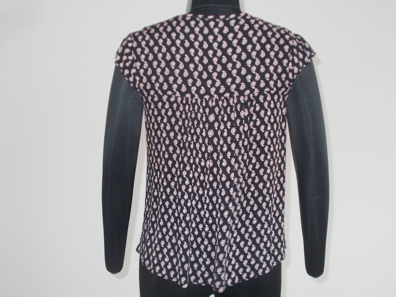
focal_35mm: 39
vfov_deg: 36.8
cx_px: 198
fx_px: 446
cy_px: 148
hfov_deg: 47.9
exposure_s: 1/30
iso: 200
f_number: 3.9
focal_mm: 6.9
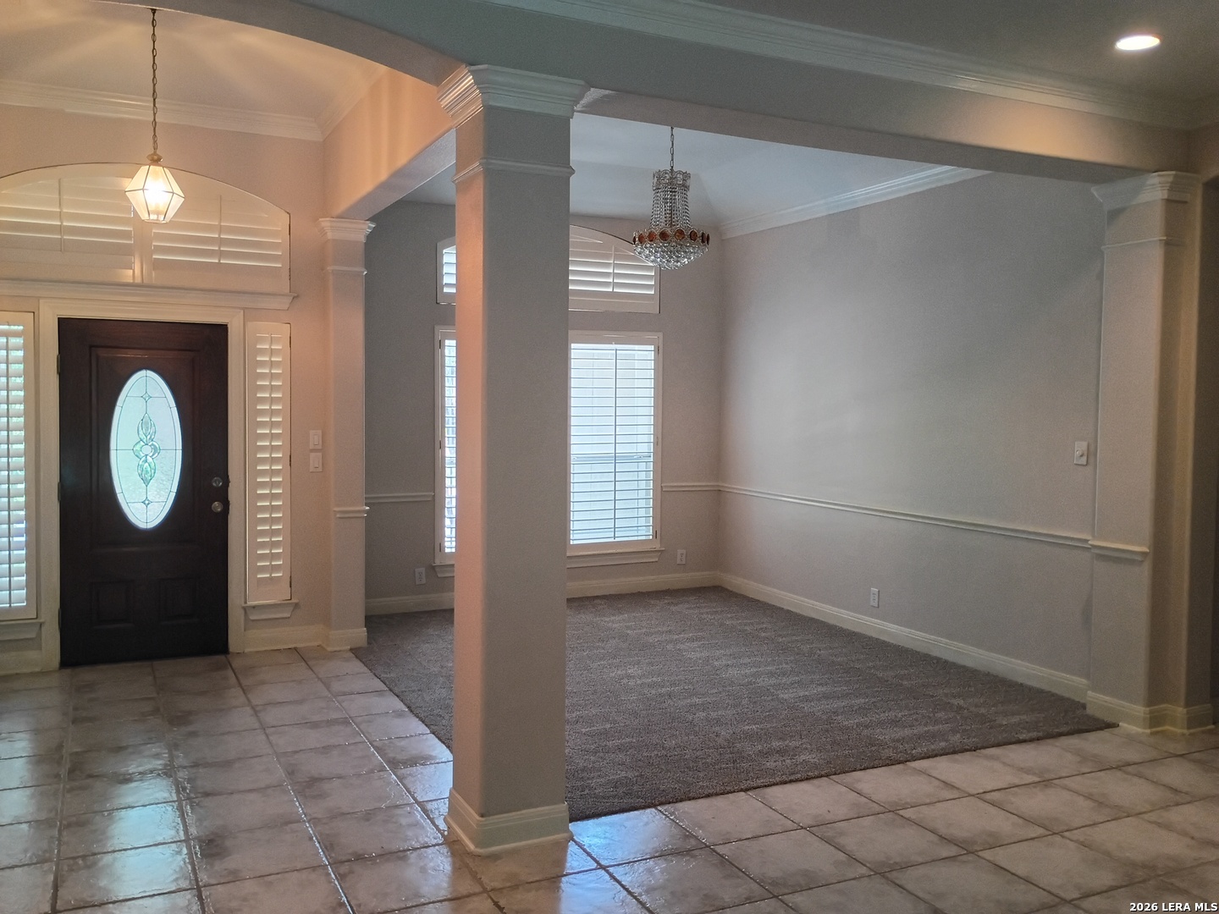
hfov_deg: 61.7
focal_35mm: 29
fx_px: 1021
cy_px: 457
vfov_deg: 48.2
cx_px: 610
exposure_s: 1/60
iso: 936
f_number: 1.8
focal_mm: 4.27
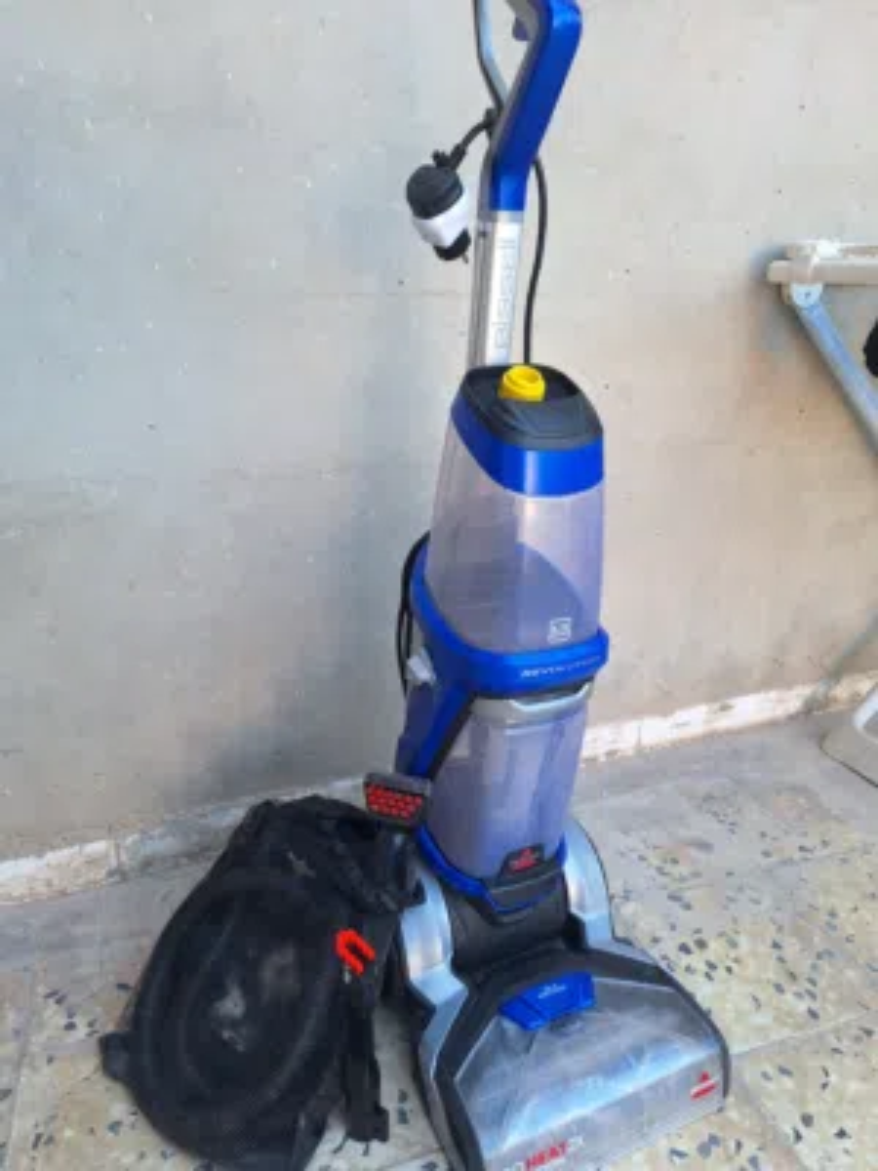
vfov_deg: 73.9
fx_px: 778
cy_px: 586
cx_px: 439
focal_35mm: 23
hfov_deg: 58.9
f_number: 1.8
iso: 40
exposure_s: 1/123
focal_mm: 5.54
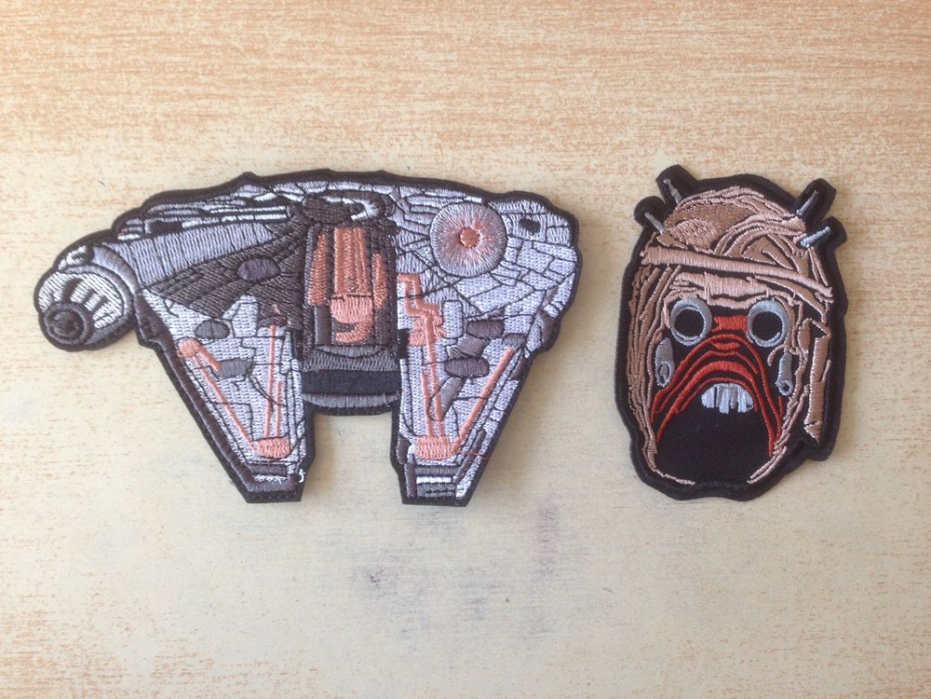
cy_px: 350
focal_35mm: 33
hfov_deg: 55.4
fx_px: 888
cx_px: 466
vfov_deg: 42.9
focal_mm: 4.12
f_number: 2.4
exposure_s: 1/40
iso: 50
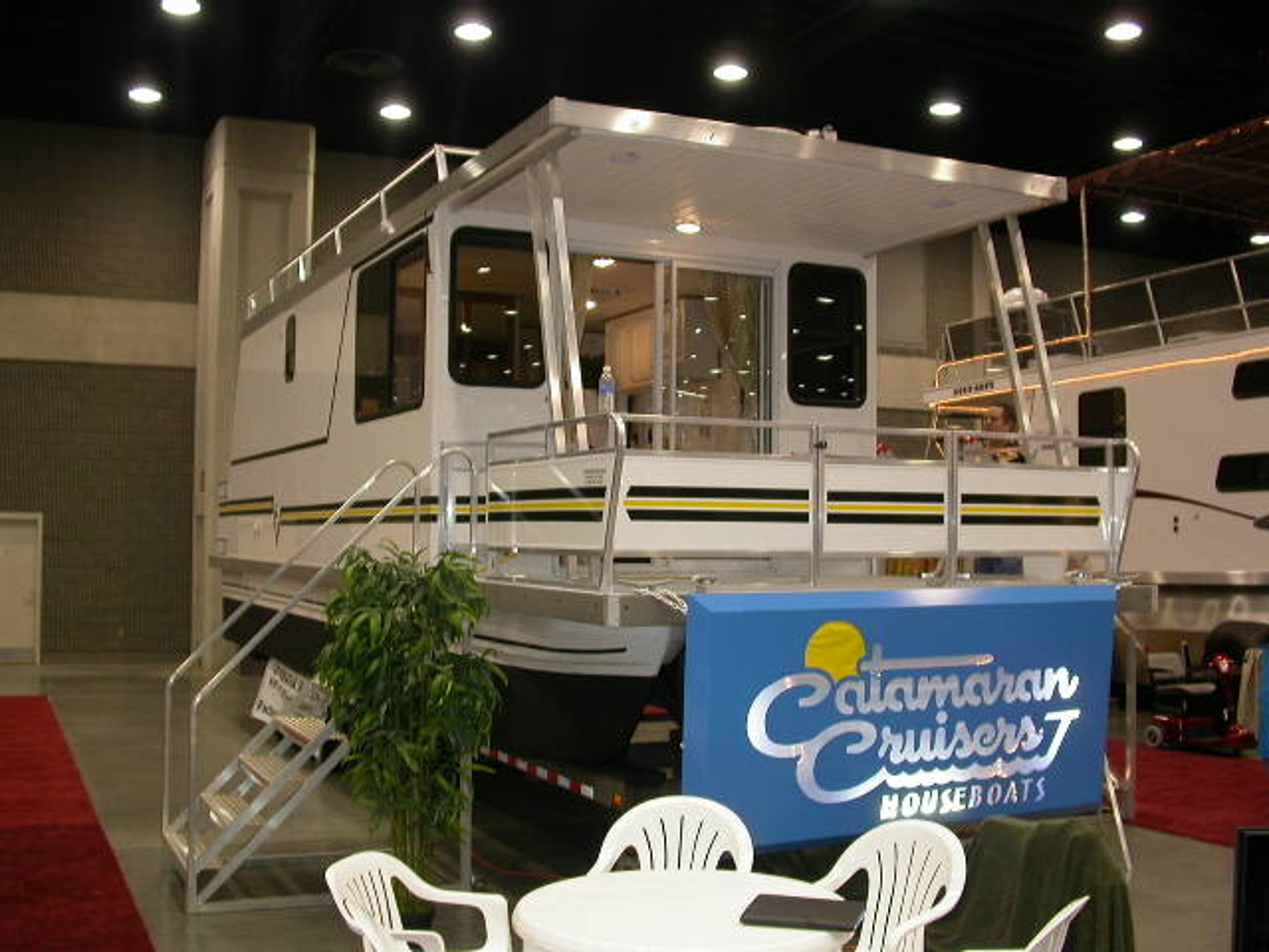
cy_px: 476
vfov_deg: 37.7
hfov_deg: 49.0
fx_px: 1393
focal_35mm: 38
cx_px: 634
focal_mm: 7.85
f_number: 2.6
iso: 100
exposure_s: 1/30
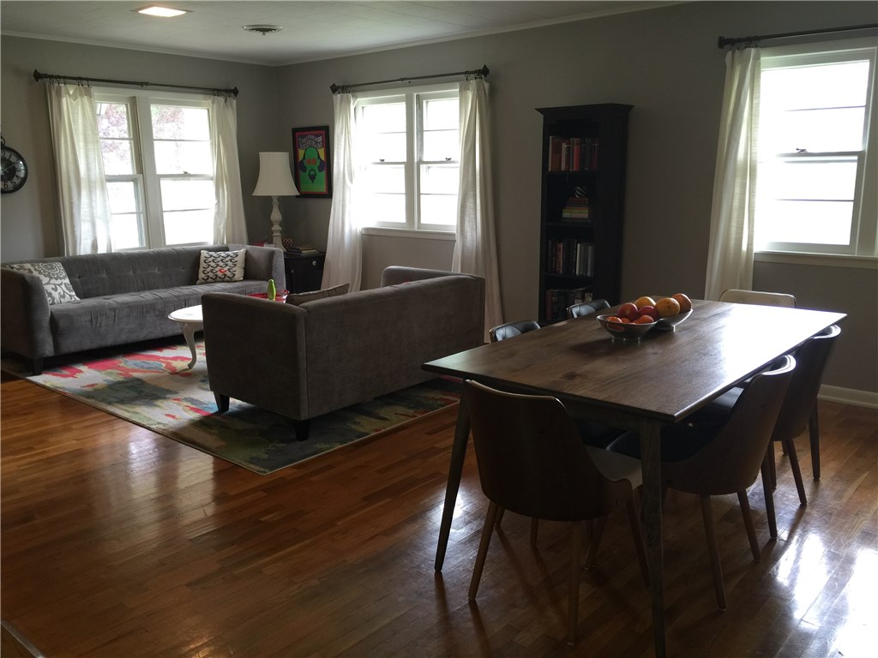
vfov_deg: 48.2
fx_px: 736
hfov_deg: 61.7
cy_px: 329
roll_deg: -0.1
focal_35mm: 29
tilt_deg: -11.6
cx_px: 439
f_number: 2.2
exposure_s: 1/15
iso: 32
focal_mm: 4.15
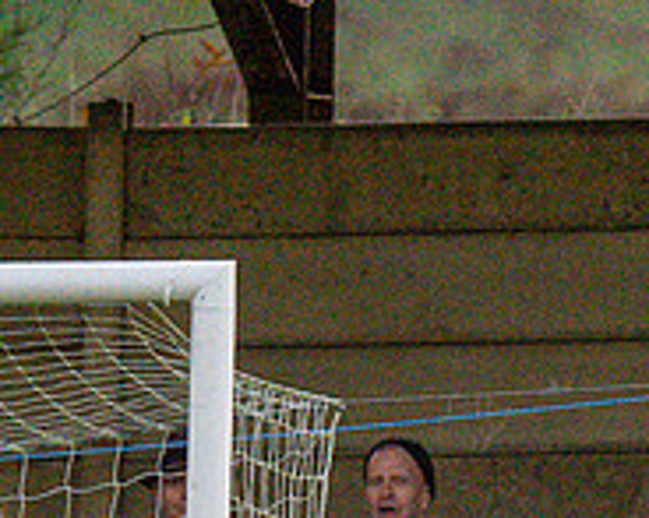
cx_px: -173
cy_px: 619
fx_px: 45134
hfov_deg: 0.8
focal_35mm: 2351
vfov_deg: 0.7
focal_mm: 300
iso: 4000
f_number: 4
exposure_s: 1/1600
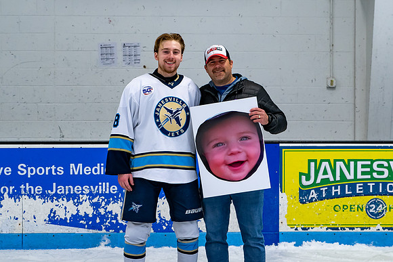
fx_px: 1078
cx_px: 206
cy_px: 129
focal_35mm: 99
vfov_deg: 13.9
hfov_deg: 20.7
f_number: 4.5
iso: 500
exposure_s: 1/250
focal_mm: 50
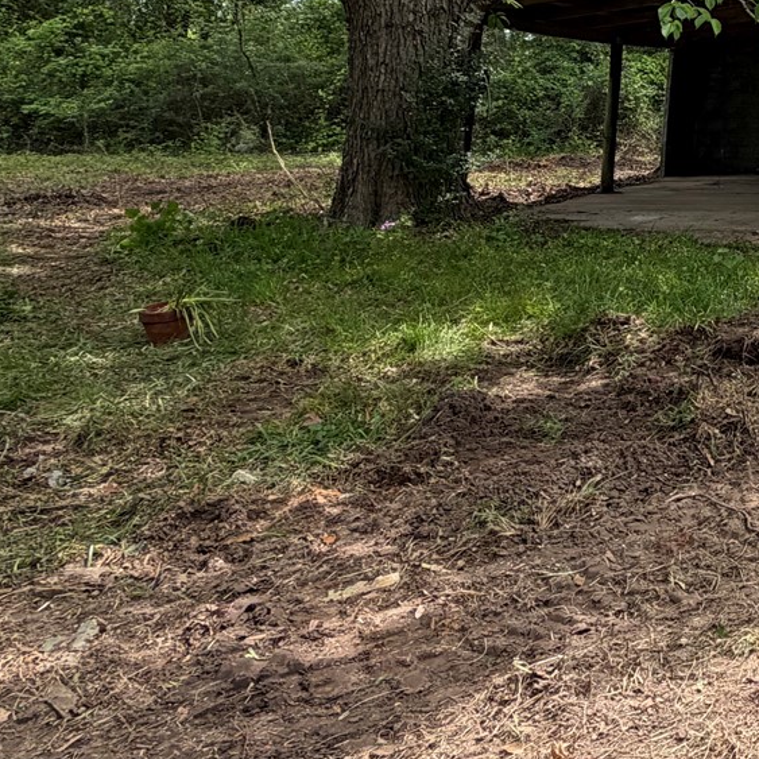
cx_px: 1074
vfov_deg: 34.7
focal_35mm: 45
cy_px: 31
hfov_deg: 28.1
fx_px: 1116
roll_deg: -0.3
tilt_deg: +4.0
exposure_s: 1/502
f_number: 2.2
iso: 40
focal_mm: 2.22
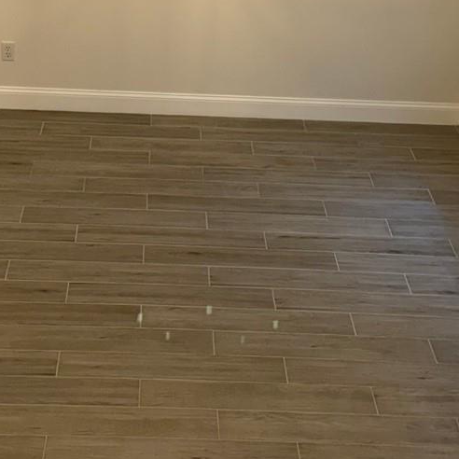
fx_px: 1035
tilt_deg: -24.5
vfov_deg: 24.6
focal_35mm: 69
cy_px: 89
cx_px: 190
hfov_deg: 25.0
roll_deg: -2.9
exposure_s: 1/120
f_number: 1.78
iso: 200
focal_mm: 6.76
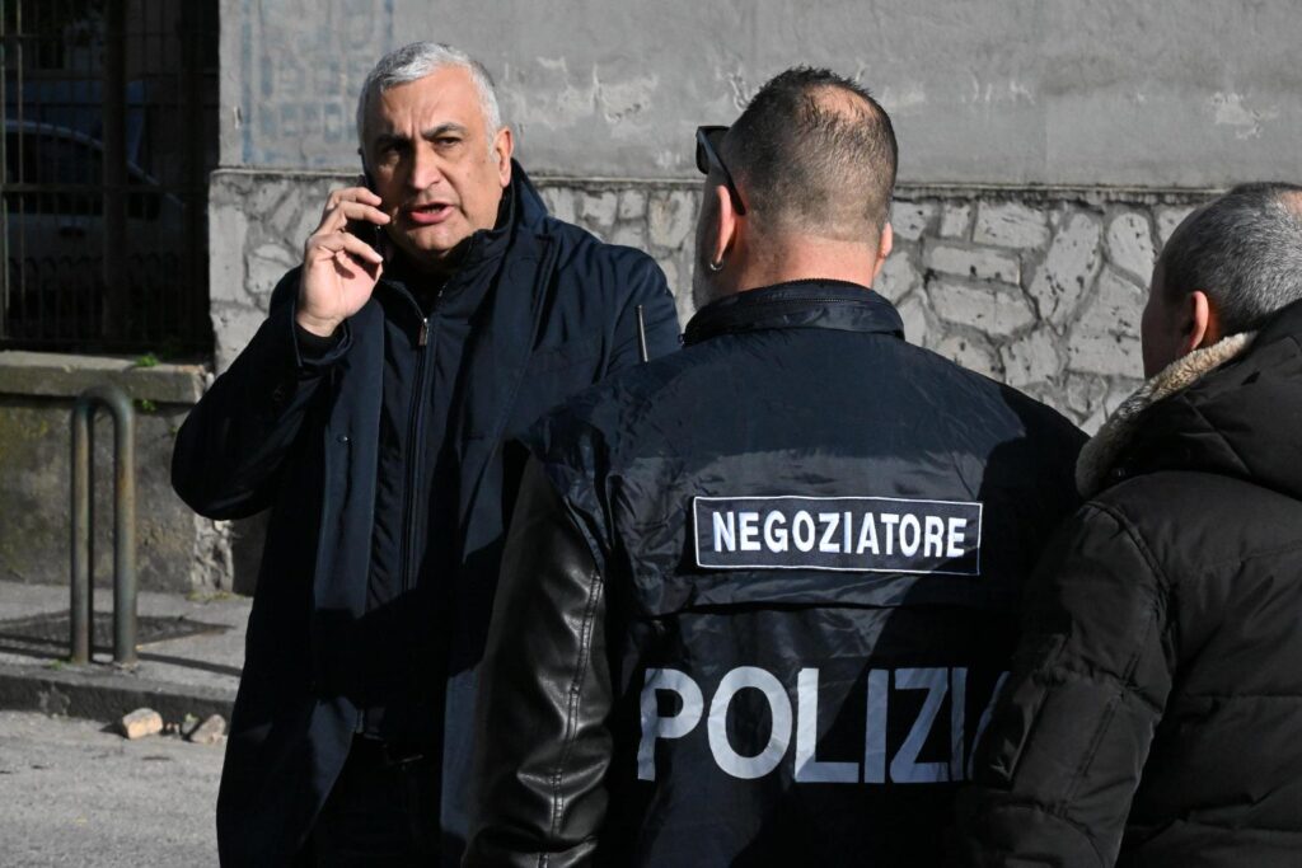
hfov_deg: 20.4
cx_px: 651
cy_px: 434
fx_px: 3617
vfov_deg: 13.7
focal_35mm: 100
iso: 10000
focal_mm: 100
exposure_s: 1/6400
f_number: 20
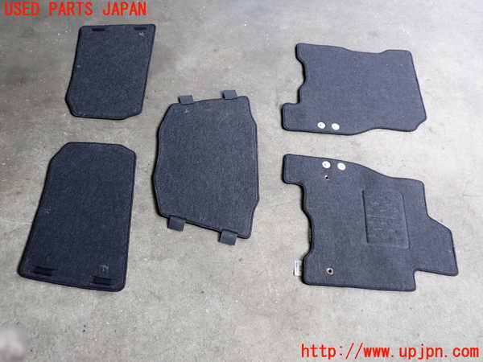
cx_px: 242
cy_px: 181
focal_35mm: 30
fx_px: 419
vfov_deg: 46.8
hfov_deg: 60.0
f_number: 2.3
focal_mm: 5.4
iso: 200
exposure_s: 1/80
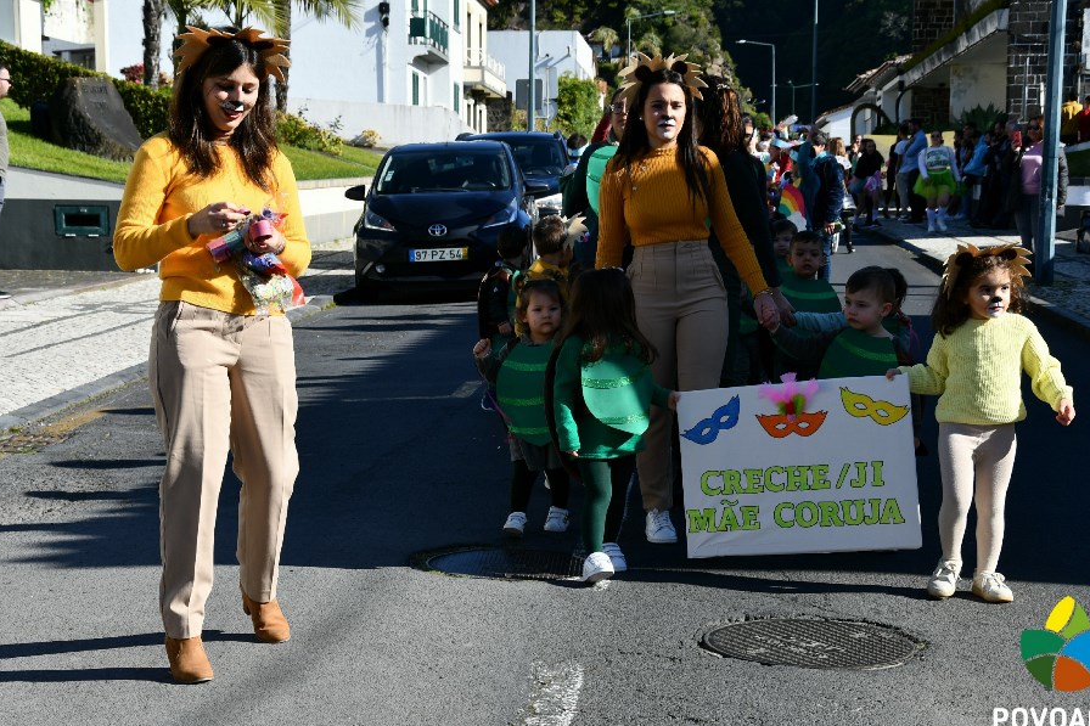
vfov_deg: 18.9
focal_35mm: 72
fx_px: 2179
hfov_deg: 28.1
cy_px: 355
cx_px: 545
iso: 100
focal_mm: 42
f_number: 8
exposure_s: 1/250
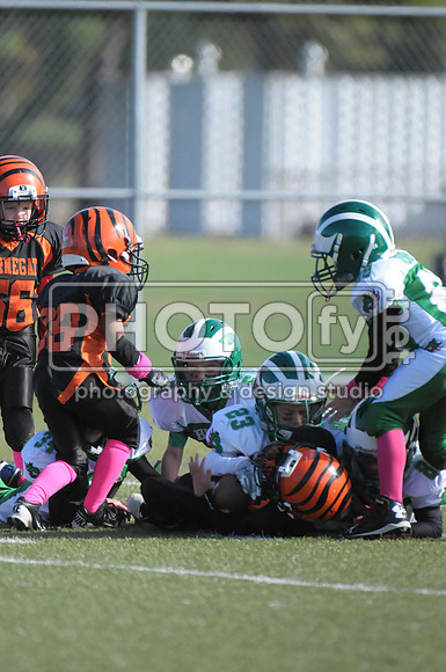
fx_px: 11183
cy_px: 336
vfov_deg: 3.4
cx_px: 223
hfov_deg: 2.3
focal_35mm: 600
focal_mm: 400
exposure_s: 1/6400
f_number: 4
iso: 1600
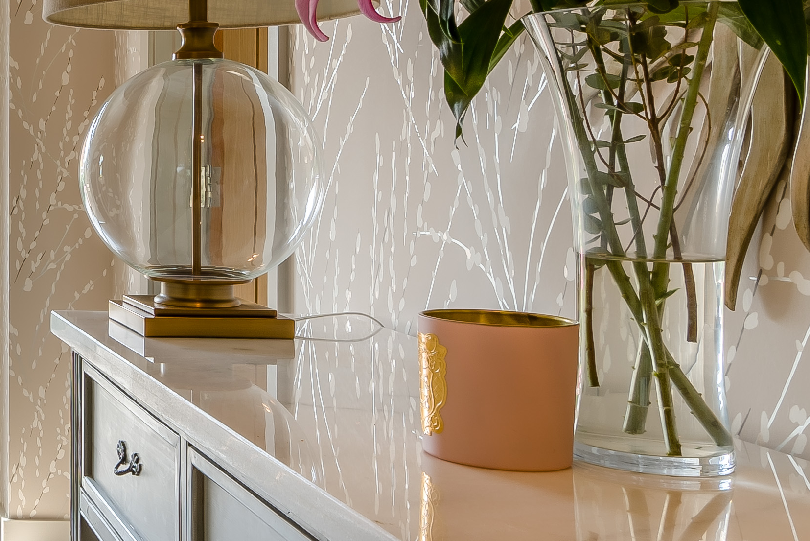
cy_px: 153
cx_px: -259
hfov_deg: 28.1
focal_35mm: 58
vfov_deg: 23.2
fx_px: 1306
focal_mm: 16
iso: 100
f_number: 11
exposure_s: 1/25
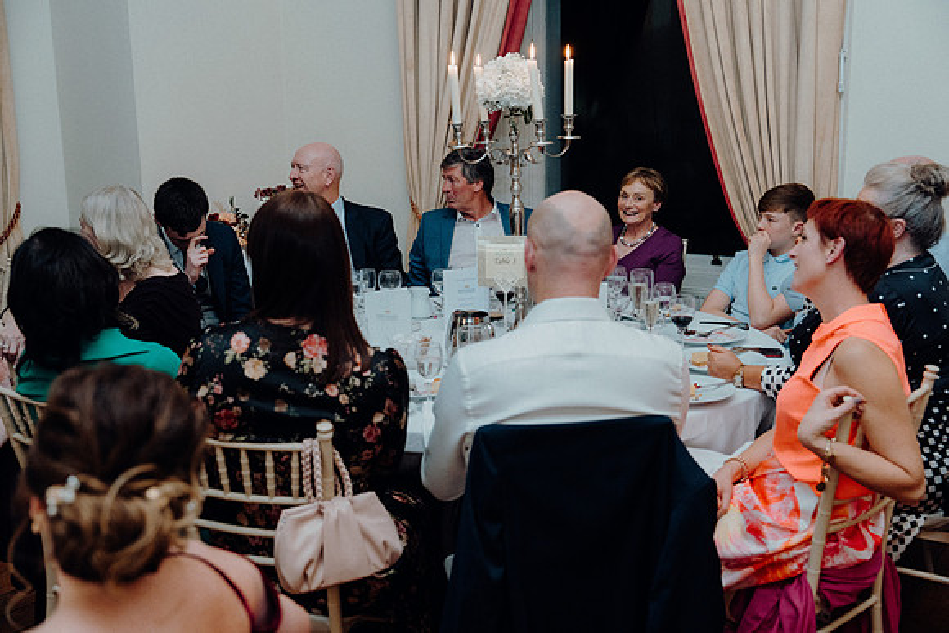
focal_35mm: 40
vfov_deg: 33.4
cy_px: 316
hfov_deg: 48.4
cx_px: 474
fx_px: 1055
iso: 2500
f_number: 3.5
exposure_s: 1/160
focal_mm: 40
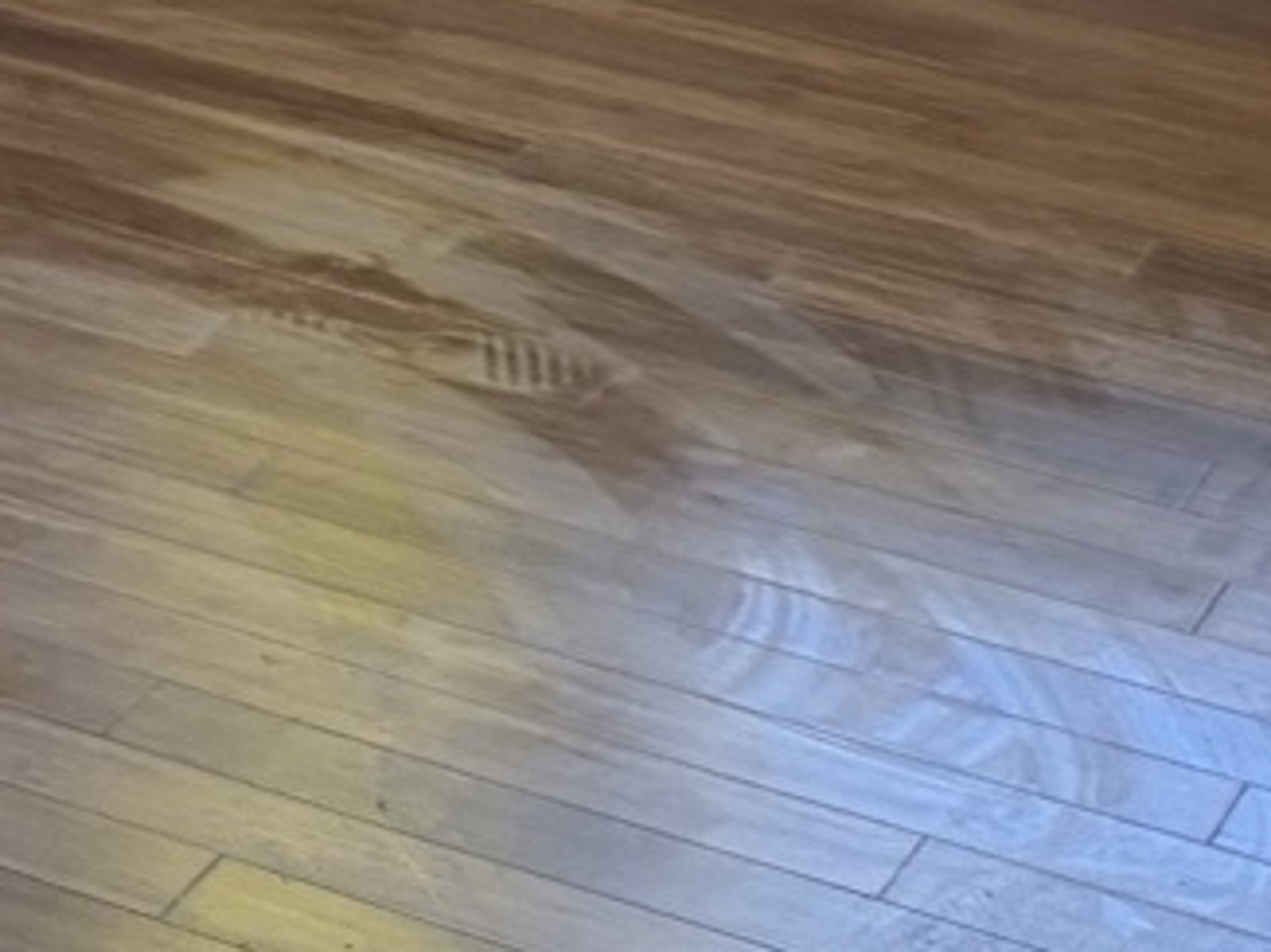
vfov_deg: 8.6
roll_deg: -1.5
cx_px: -1591
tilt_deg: -2.6
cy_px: -1666
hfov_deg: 11.3
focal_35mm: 151
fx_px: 5540
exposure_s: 1/84
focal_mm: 6.76
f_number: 1.78
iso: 200
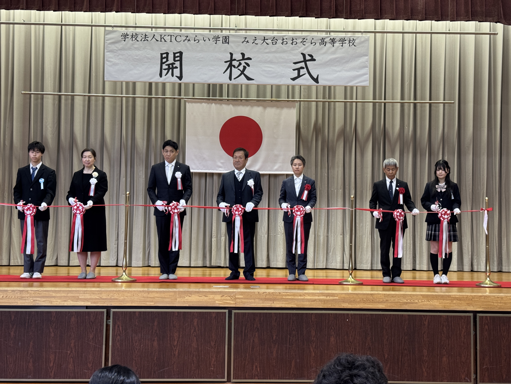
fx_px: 709
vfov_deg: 30.3
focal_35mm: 48
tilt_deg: +3.1
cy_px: 192
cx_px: 256
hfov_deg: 39.7
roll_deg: -0.6
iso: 160
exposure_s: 1/60
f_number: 1.78
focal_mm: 6.76
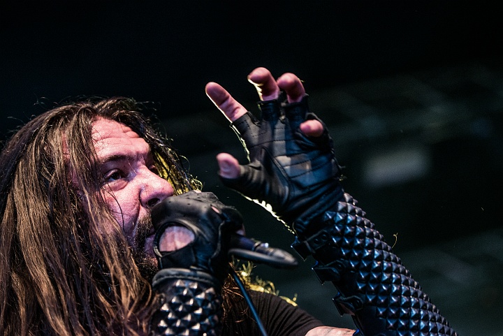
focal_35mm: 110
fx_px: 1538
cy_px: 168
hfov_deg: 18.6
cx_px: 252
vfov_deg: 12.5
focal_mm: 110
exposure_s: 1/100
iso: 1250
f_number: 3.2
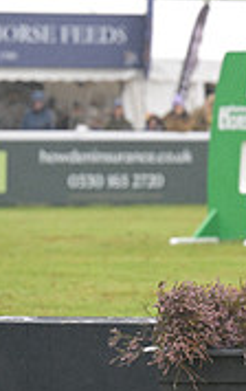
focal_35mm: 497
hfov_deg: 2.6
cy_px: 56
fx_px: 5306
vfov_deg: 4.2
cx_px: 593
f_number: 5
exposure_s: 1/1000
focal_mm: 150
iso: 1800
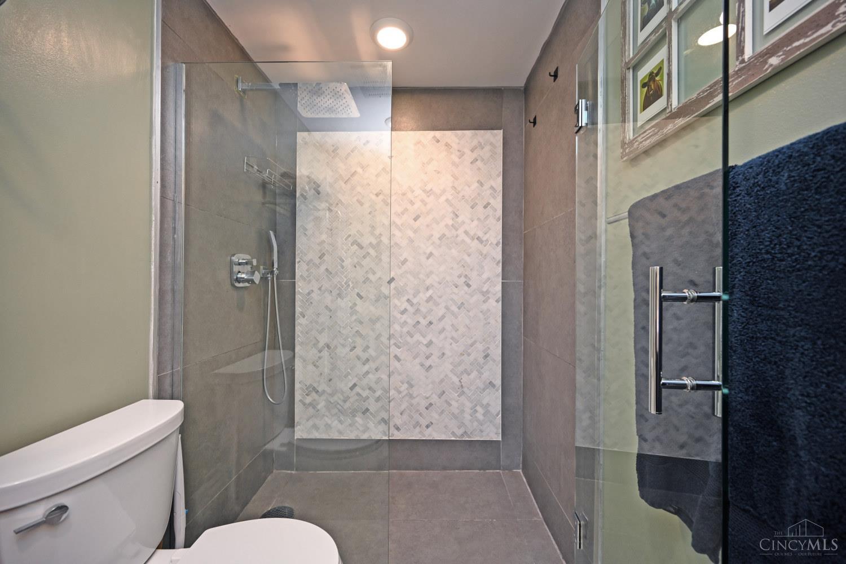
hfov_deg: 104.3
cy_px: 282
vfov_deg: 81.2
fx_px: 329
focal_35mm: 14
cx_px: 423
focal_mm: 14
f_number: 4
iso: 560
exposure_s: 1/60
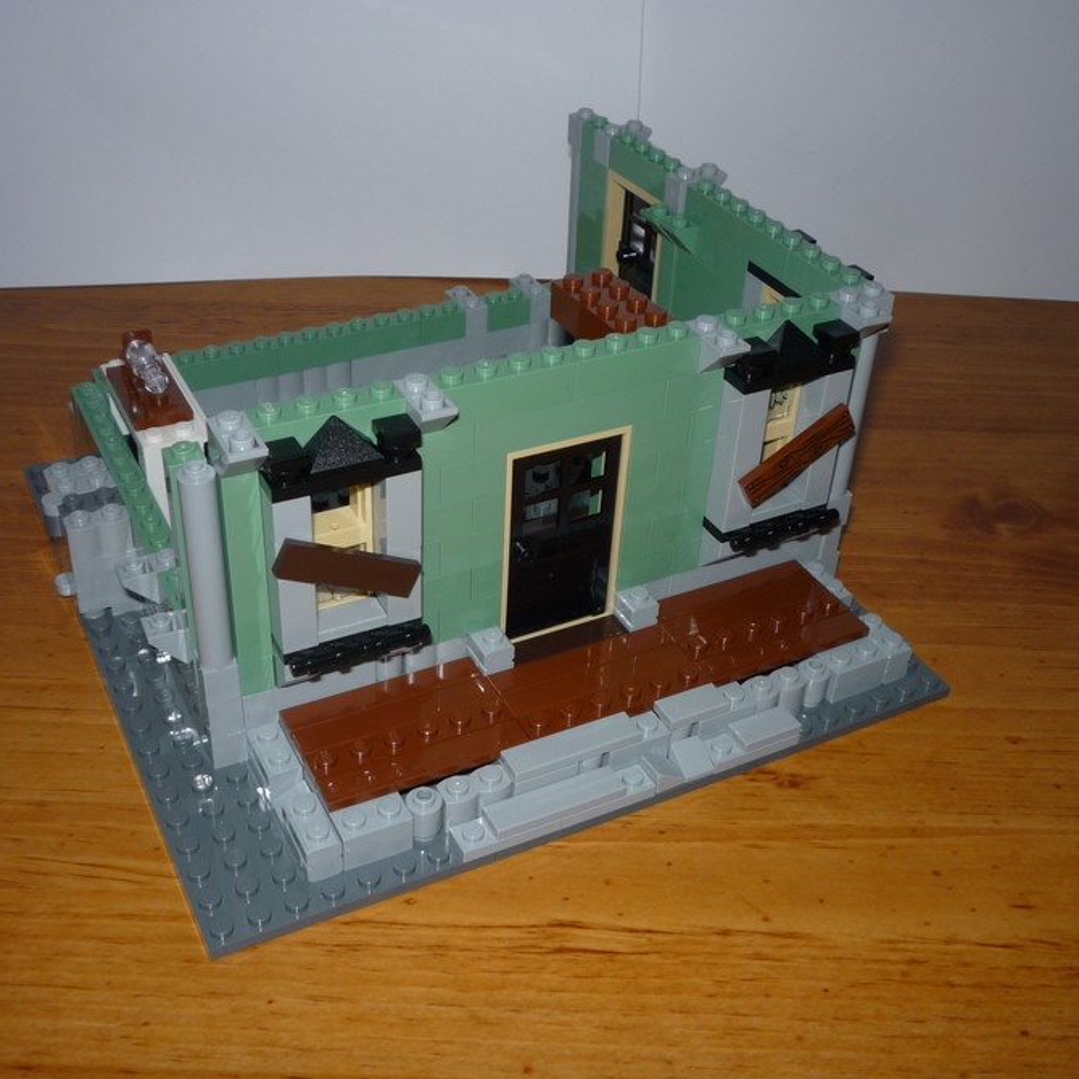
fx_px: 1340
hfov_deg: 43.8
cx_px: 499
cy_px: 539
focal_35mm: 38
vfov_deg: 43.9
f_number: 4
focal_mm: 5.2
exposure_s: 1/30
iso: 100
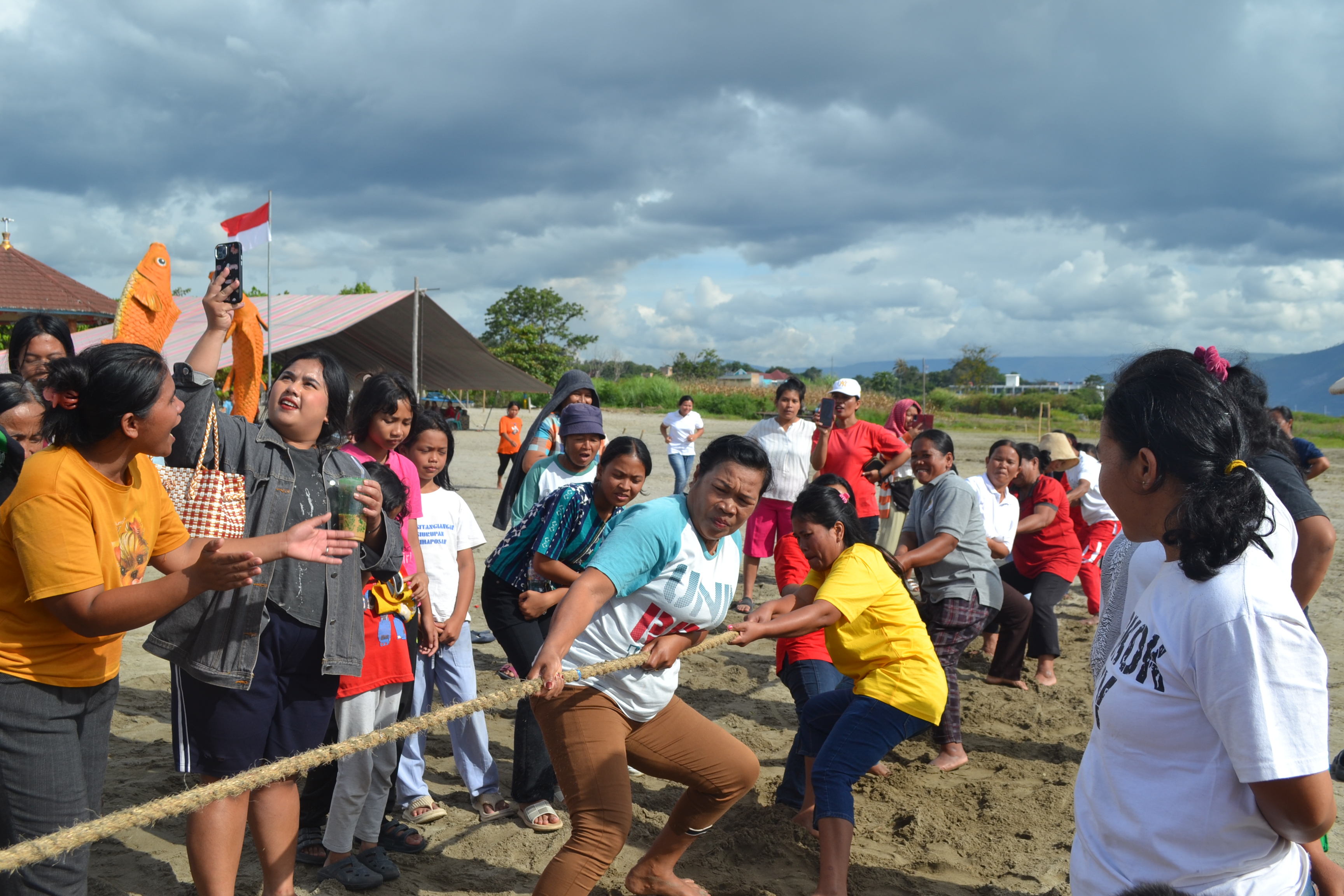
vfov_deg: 40.0
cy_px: 448
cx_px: 672
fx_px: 1232
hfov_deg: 57.2
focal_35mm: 33
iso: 100
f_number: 6.3
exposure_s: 1/320
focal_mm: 22
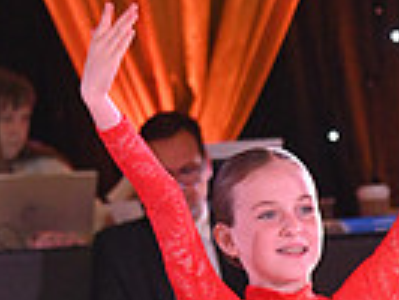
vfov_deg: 2.9
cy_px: 573
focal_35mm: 503
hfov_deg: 3.9
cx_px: 374
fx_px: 5803
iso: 3200
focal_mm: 120
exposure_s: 1/320
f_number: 6.3
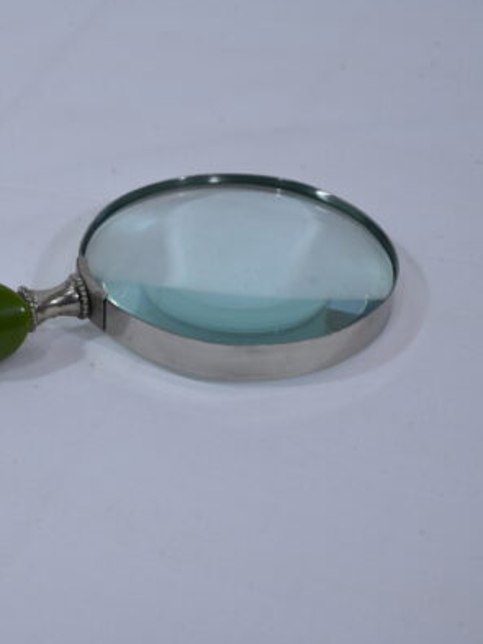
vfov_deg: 30.7
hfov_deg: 22.7
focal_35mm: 63
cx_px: 44
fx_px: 1171
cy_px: 319
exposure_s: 1/125
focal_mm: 43
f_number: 10
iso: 640
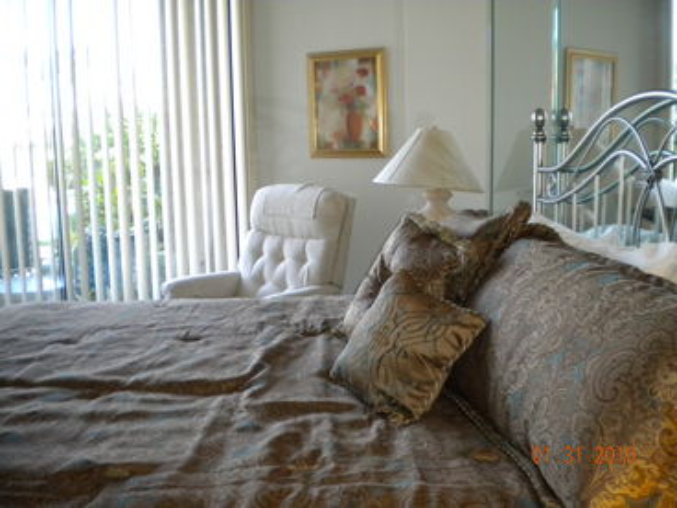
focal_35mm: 35
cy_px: 254
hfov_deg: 52.6
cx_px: 338
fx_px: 685
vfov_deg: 40.7
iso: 400
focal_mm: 6.3
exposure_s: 1/71.2
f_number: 3.1
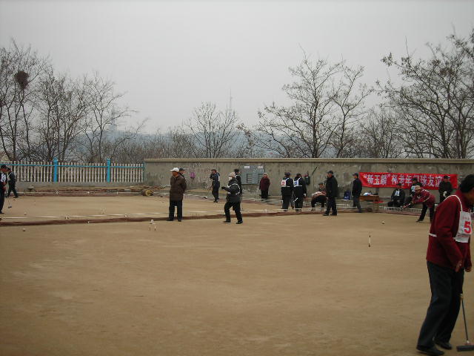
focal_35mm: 47
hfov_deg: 40.4
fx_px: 644
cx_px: 237
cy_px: 178
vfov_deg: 30.9
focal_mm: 7.8
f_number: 3.4
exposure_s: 1/137
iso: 50
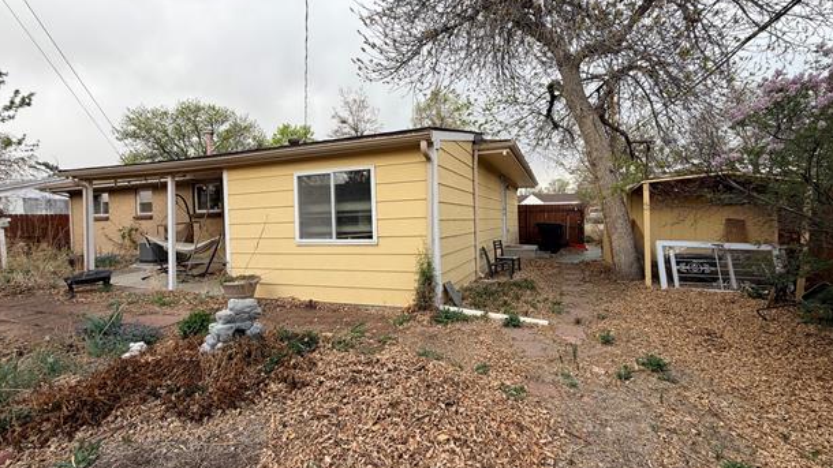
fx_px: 353
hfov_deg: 99.4
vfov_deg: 67.1
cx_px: 425
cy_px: 226
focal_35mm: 16
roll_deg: +0.5
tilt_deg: +1.0
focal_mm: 2.22
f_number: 2.2
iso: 40
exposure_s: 1/221
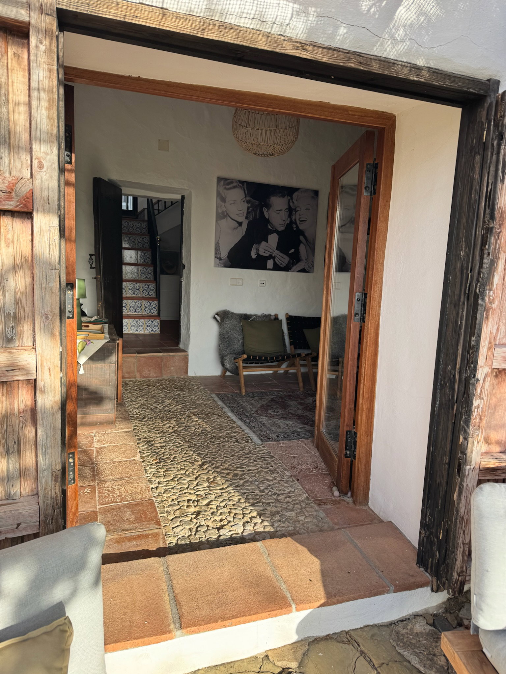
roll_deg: -2.5
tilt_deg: -8.0
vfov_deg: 71.6
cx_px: 253
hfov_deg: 56.8
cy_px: 337
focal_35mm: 24
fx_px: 468
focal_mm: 6.76
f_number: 1.78
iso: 80
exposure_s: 1/567
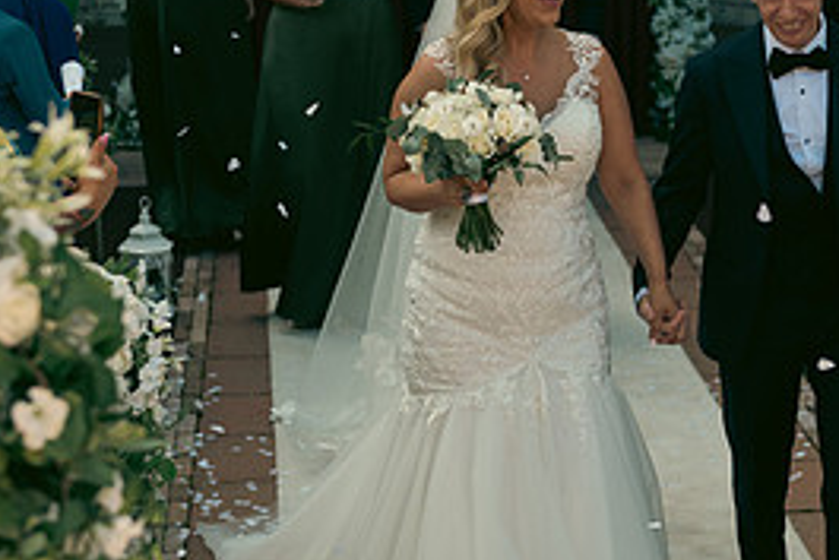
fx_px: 2658
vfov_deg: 12.0
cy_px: 163
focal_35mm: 114
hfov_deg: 17.8
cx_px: 611
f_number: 3.5
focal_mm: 52
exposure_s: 1/1000
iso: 250
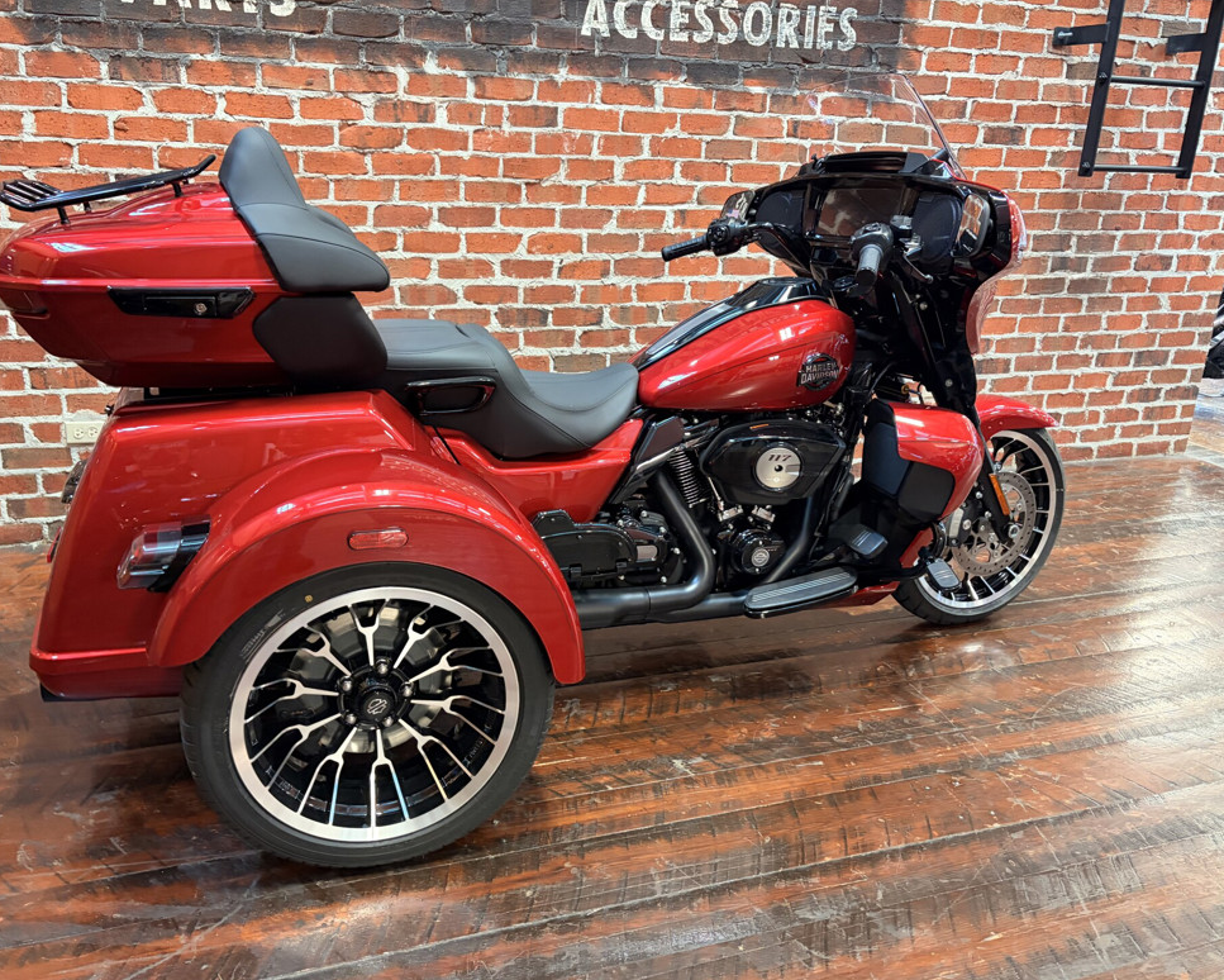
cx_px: 573
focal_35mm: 28
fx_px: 1015
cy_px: 484
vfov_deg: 51.5
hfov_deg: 62.1
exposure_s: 1/60
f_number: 1.6
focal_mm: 5.96
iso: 500
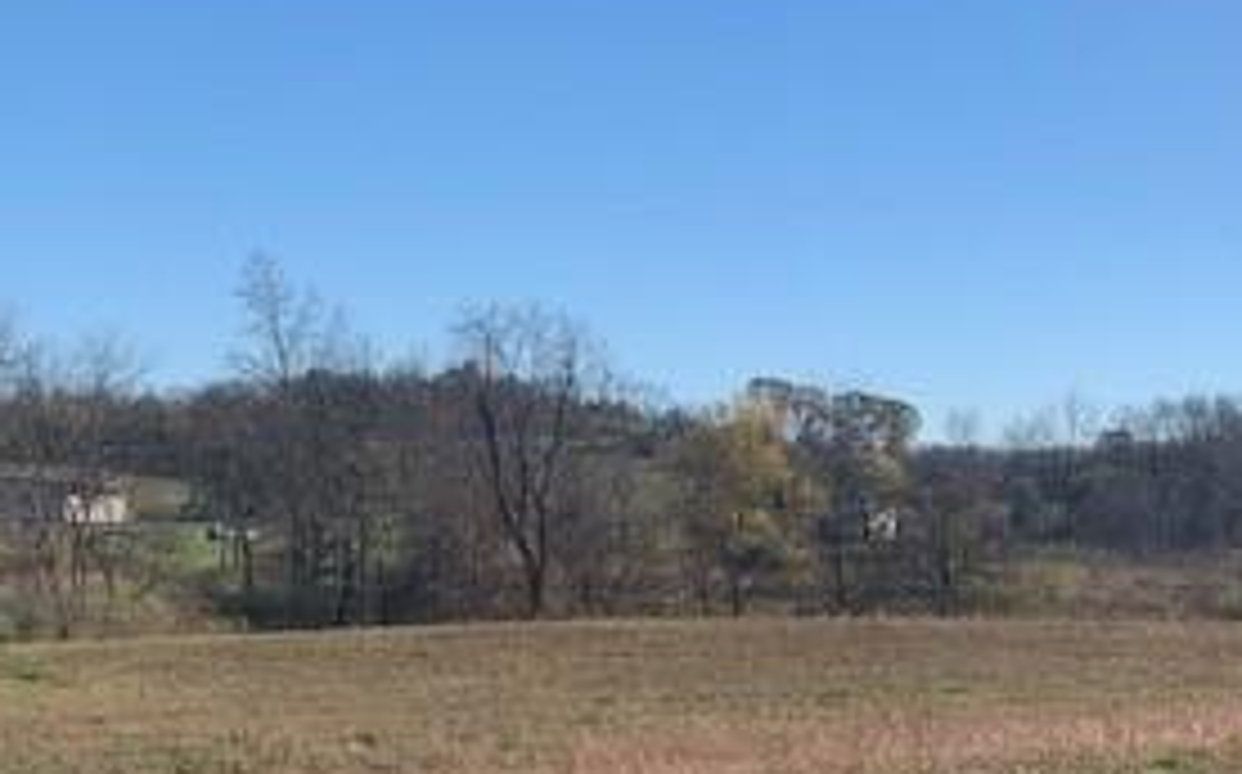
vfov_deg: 19.8
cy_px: 729
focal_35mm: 64
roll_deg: -0.1
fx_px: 2165
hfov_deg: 29.5
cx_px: 1292
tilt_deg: -5.9
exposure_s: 1/2545
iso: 25
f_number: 1.8
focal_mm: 4.25
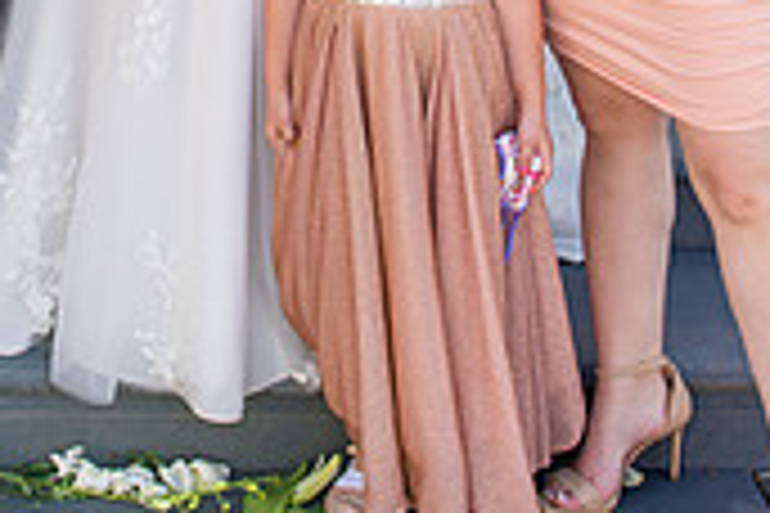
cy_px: -323
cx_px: 209
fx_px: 2160
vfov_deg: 12.7
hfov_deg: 20.1
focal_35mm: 101
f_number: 5
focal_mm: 27
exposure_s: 1/125
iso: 100
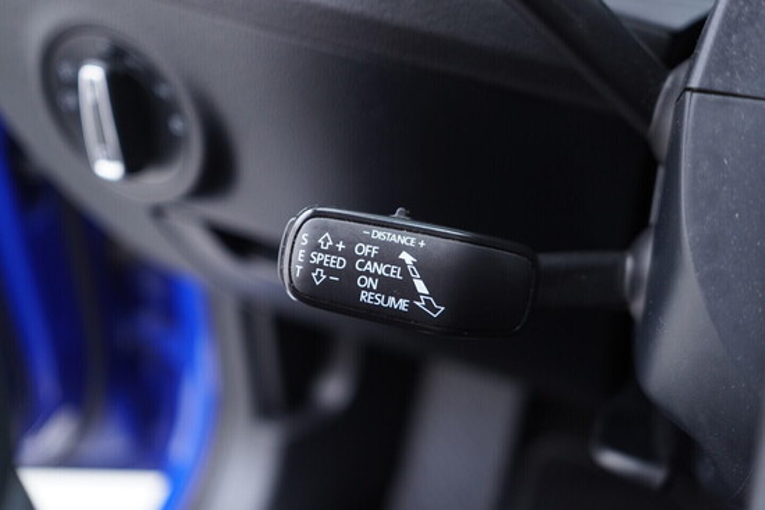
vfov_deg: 36.9
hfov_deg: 53.1
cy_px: 255
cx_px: 382
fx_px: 765
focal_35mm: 36
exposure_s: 1/40
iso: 500
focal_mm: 24
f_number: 2.8
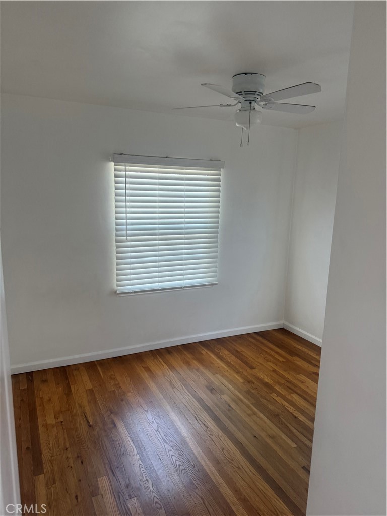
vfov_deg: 71.6
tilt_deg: -7.8
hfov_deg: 56.8
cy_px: 258
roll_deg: -2.1
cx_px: 194
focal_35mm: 24
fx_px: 358
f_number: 1.78
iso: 200
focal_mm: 6.76
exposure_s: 1/120
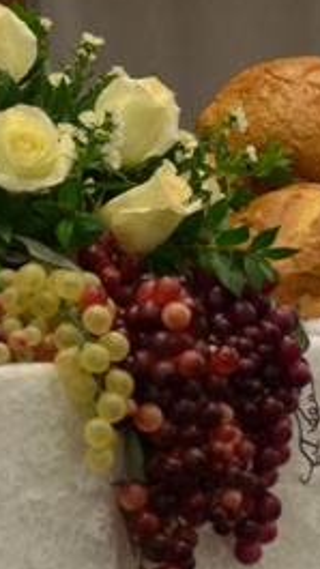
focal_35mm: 360
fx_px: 5436
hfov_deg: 3.4
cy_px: 288
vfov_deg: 6.0
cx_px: 24
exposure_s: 1/30
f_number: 5.3
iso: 1000
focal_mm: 95
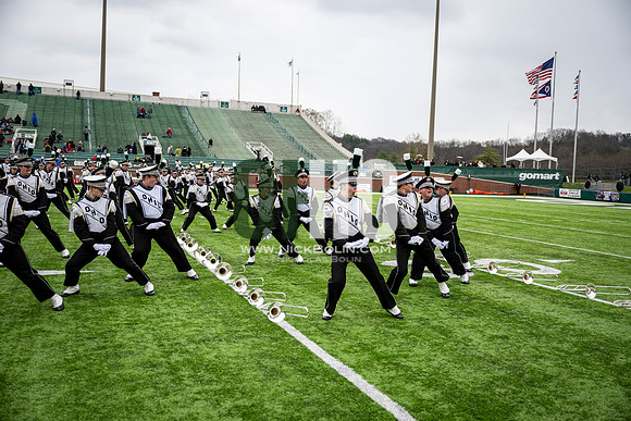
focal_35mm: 34
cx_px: 316
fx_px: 605
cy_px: 210
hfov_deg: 55.1
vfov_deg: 38.4
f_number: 2.8
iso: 100
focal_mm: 34.5
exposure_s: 1/500
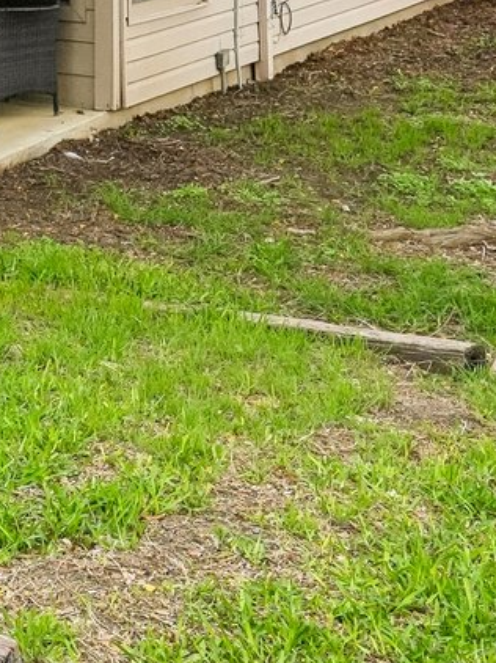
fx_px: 1606
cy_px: -273
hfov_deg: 16.3
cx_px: -198
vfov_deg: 20.6
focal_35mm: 84
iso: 800
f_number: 8
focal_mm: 18
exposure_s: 1/800
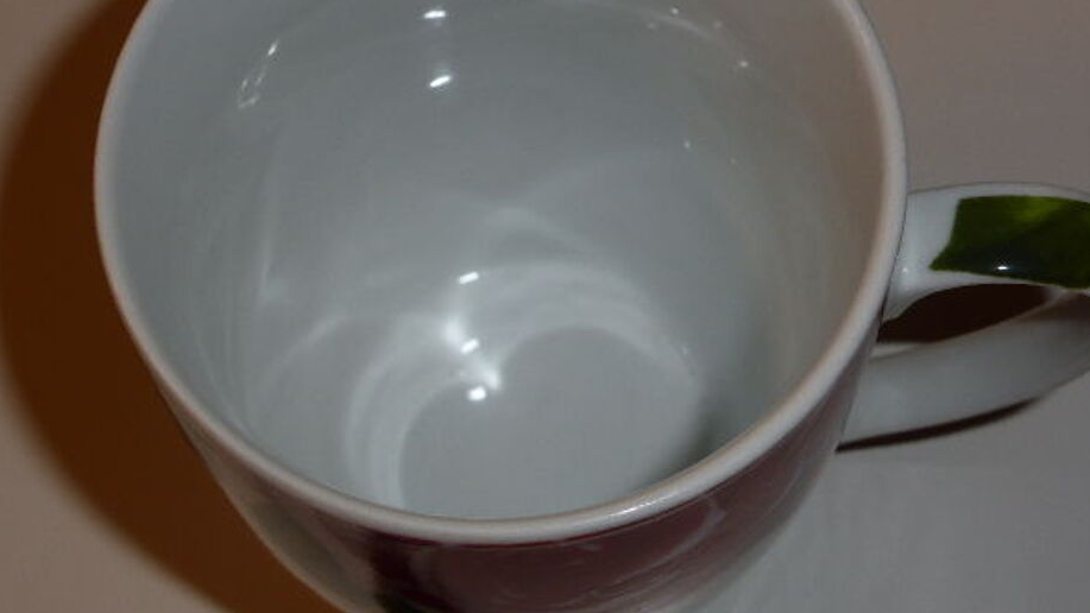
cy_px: 182
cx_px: 579
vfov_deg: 14.7
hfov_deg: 25.9
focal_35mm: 82
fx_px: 2370
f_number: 4.9
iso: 100
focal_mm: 11.7
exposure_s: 1/60
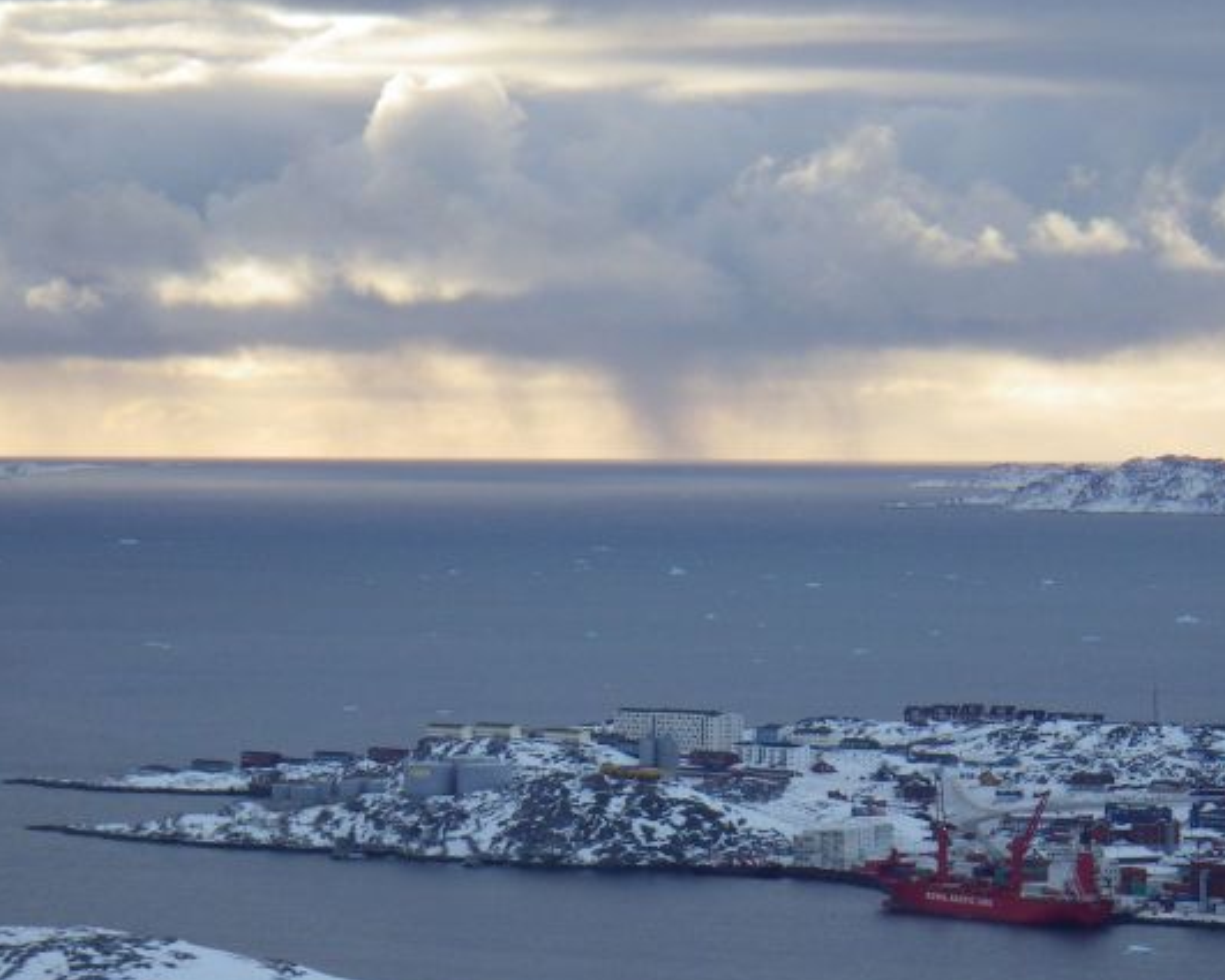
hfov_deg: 9.4
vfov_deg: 7.5
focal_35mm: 206
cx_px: 621
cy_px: 636
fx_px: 7470
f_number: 5.5
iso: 125
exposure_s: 1/125
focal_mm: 25
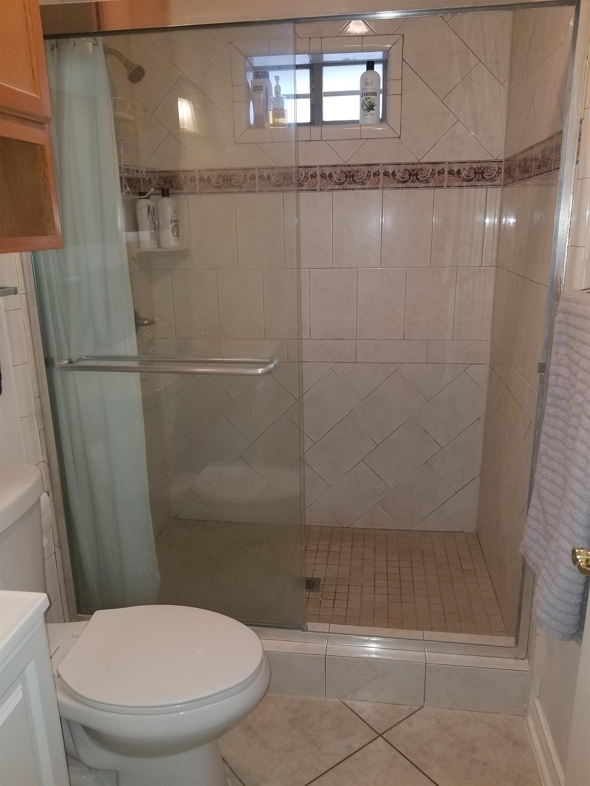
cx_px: 295
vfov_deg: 67.3
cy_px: 393
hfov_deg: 53.1
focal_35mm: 26
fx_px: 591
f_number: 1.7
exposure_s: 1/24
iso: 100
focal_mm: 4.3
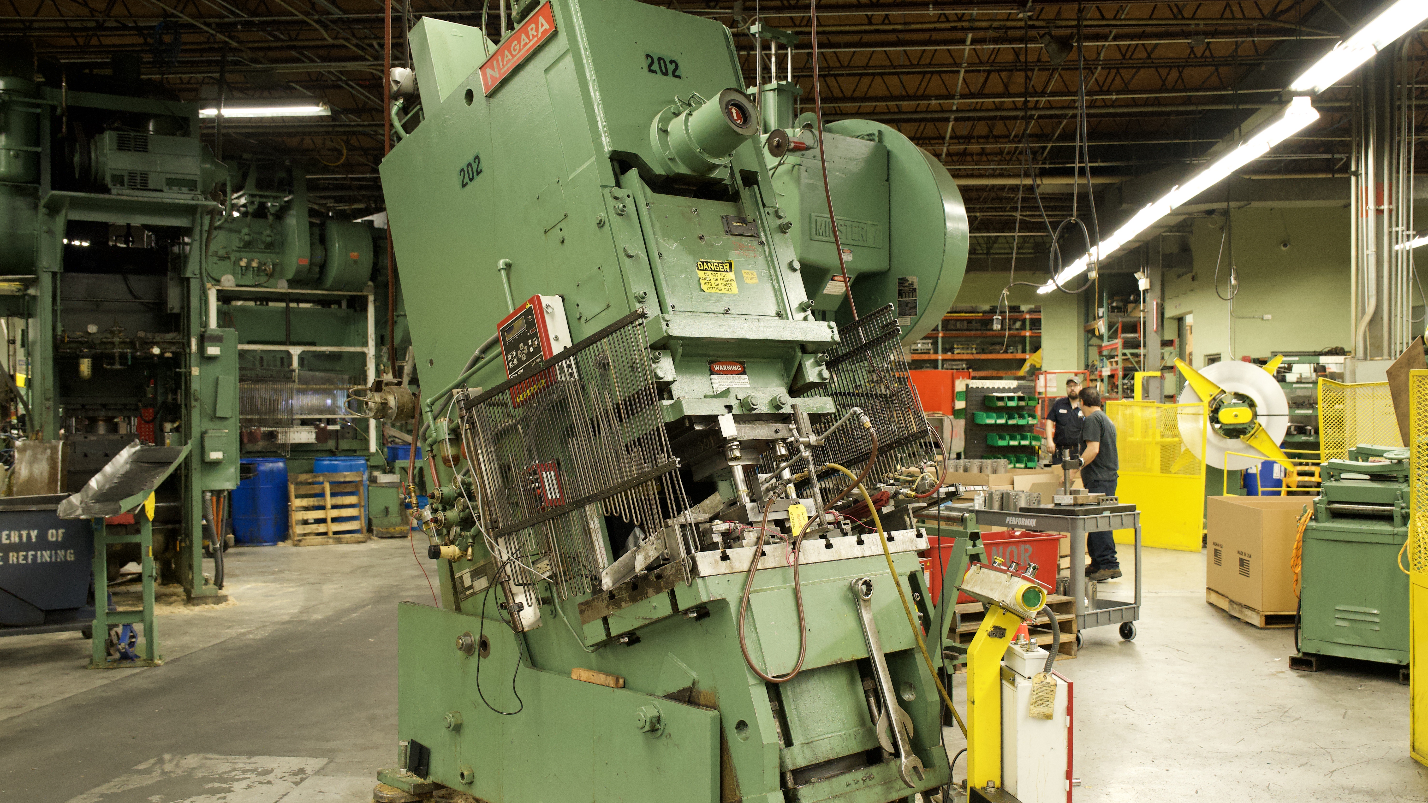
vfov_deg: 32.0
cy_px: 420
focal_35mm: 37
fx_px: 1401
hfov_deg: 54.0
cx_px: 754
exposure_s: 1/160
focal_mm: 30
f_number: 4.5
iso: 4000
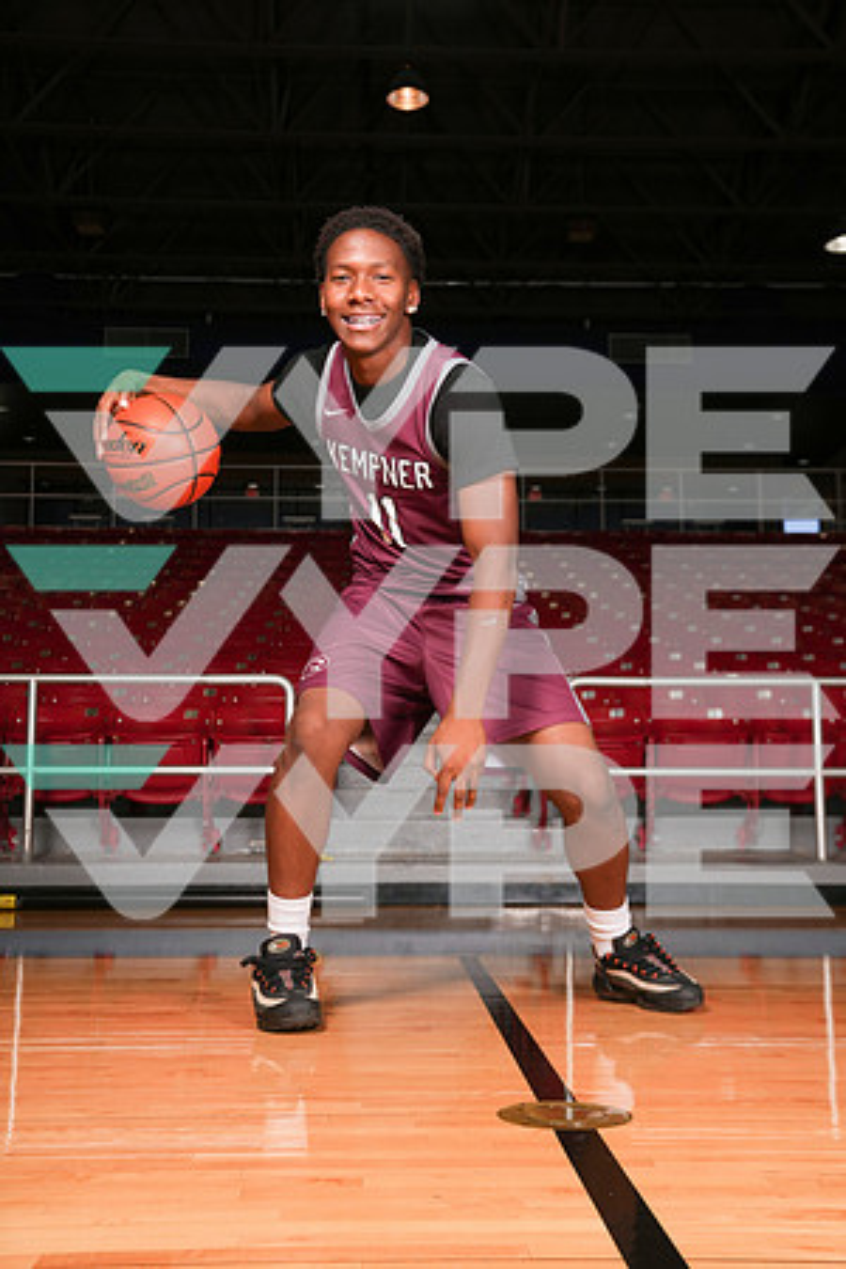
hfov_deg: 34.2
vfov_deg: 49.6
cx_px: 423
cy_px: 634
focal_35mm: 39
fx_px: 1375
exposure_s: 1/200
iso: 250
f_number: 6.3
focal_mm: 39
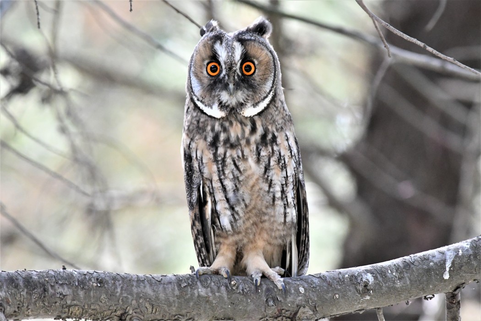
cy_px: 160
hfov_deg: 3.3
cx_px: 240
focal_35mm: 630
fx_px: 8417
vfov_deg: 2.2
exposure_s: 1/640
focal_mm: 420
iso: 6400
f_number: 7.1
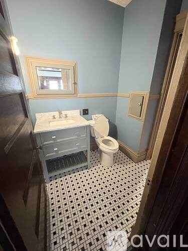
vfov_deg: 102.1
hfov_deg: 85.7
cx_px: 94
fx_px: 101
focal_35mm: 14
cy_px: 126
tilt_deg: -20.2
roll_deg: -0.5
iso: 800
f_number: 2.2
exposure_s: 1/40
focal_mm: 2.22
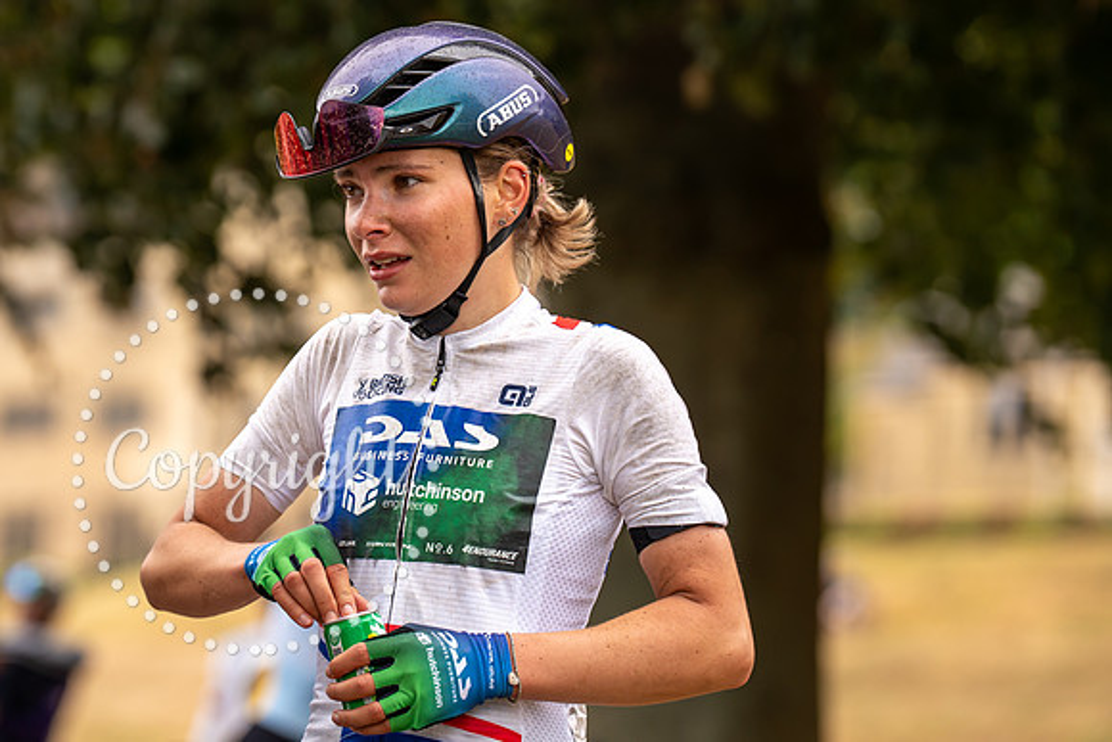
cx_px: 394
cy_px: 238
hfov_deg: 10.7
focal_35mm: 192
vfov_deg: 7.2
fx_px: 5919
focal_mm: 141
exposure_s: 1/1000
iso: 250
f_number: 3.5
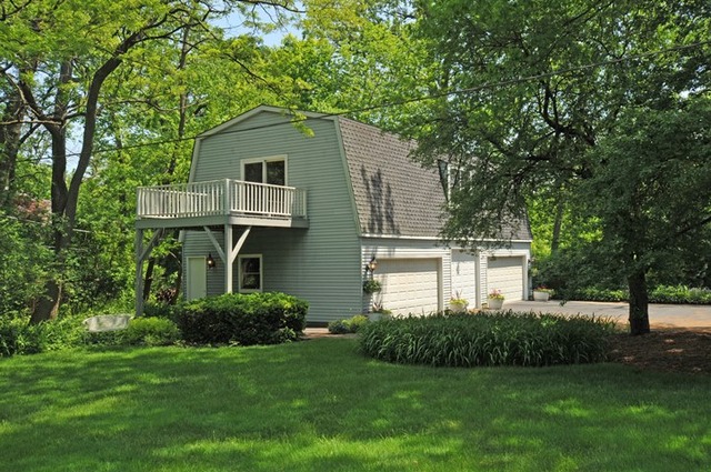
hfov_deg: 53.2
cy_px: 236
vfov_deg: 36.8
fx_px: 710
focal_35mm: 36
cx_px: 356
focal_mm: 24
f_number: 9
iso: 400
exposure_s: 1/320
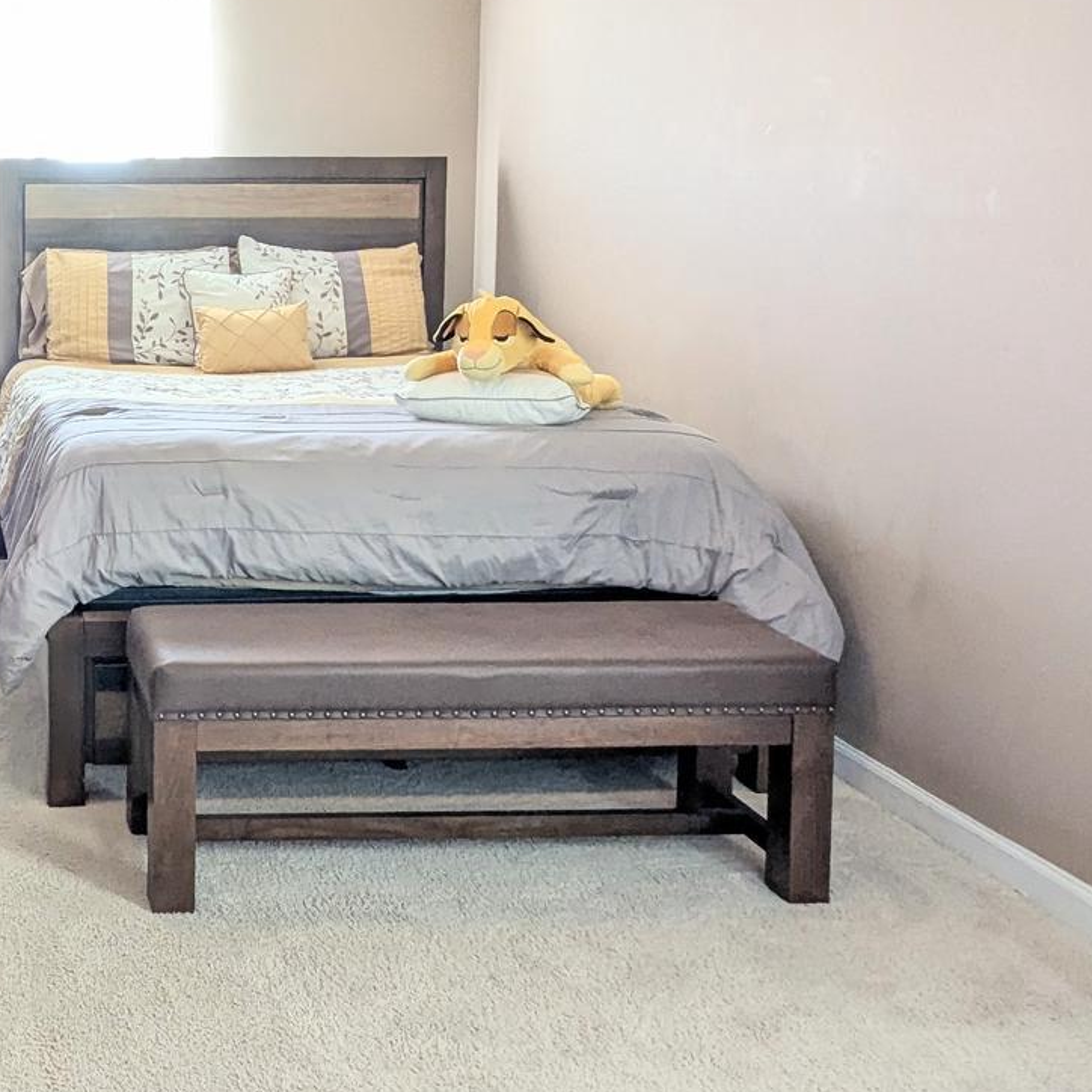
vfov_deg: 41.0
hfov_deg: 37.2
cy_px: 315
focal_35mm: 40
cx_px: -14
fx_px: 1428
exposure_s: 1/60
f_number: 2.2
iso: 216
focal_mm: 2.35
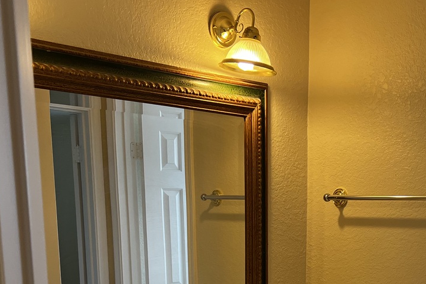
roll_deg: -0.3
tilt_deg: -10.1
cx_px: 298
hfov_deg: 36.3
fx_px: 639
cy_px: 315
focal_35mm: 54
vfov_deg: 23.5
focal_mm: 5.7
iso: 125
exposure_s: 1/120
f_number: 1.5
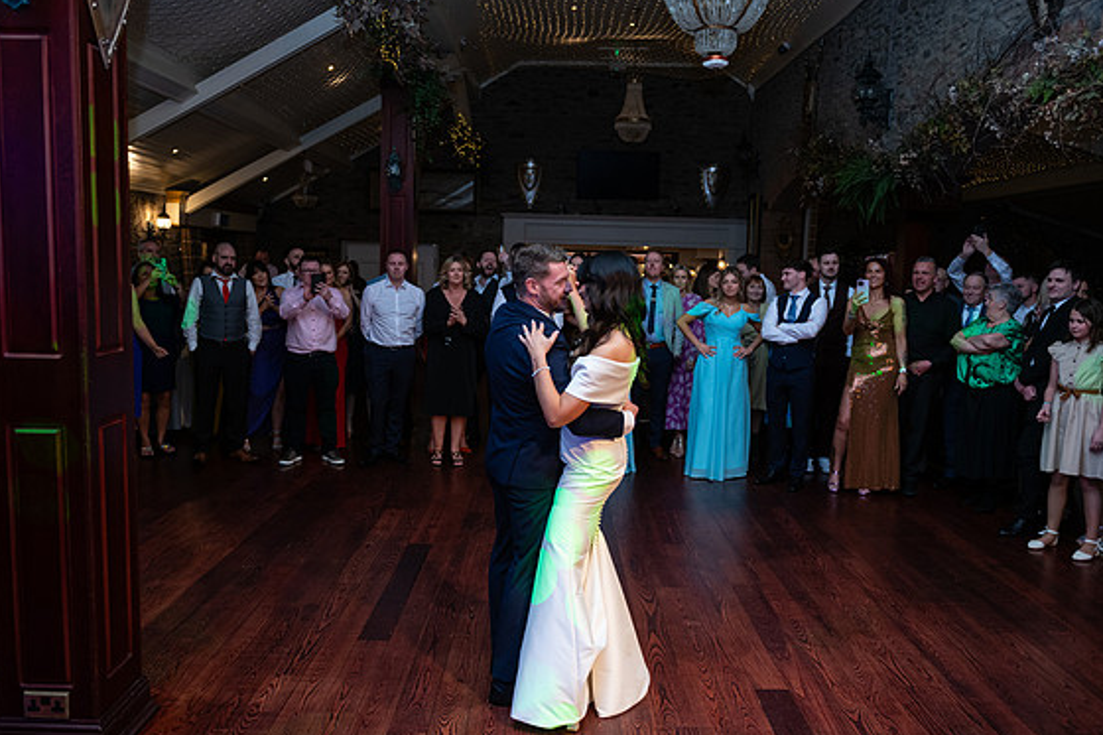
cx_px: 544
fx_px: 888
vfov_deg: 44.9
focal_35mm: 29
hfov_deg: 63.7
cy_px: 369
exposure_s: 1/160
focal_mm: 28
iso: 640
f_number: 3.5
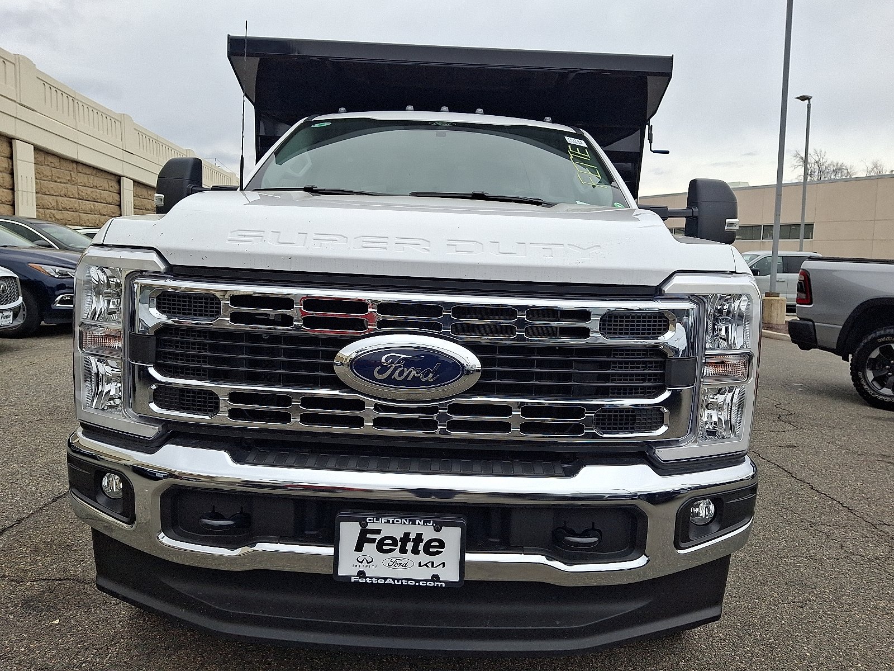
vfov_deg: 54.9
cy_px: 336
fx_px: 646
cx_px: 447
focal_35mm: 25
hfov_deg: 69.4
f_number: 1.8
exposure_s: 1/294
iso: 25
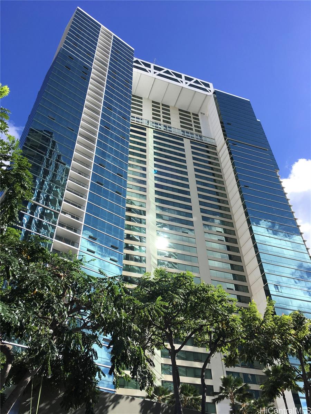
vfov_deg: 61.7
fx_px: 347
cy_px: 207
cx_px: 156
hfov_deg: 48.2
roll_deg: +0.6
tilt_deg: +43.0
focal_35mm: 29
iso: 25
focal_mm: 4.15
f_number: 2.2
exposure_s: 1/1241
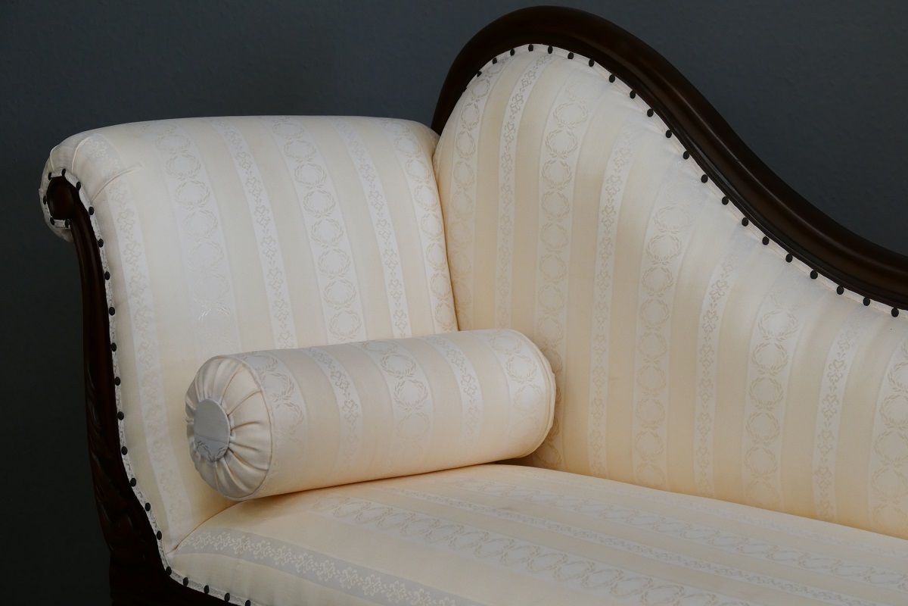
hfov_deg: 25.1
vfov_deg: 16.9
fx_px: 2043
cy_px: 303
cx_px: 454
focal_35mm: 81
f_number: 3.7
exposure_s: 1/80
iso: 640
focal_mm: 29.59
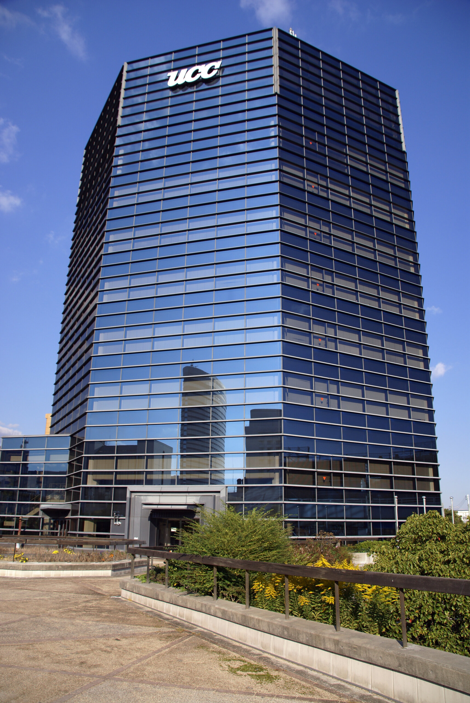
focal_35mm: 27
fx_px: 527
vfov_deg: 67.3
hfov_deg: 48.1
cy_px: 352
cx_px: 235
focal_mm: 18
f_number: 7.1
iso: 100
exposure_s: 1/80
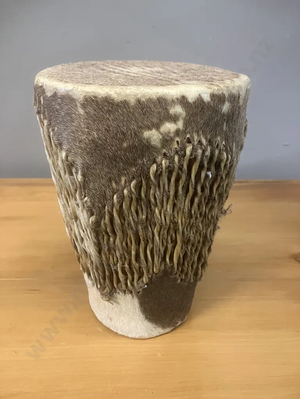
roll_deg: -1.3
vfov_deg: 63.4
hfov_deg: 49.7
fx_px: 324
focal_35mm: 28
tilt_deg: -27.0
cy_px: 200
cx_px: 150
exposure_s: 1/50
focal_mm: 3.99
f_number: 1.8
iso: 320
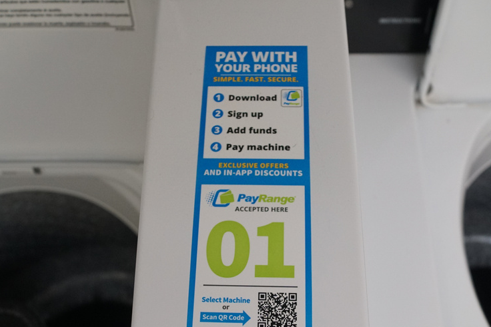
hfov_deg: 44.5
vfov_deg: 30.4
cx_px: 249
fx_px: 600
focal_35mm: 44
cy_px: 206
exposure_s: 1/160
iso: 1000
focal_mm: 18
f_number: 4
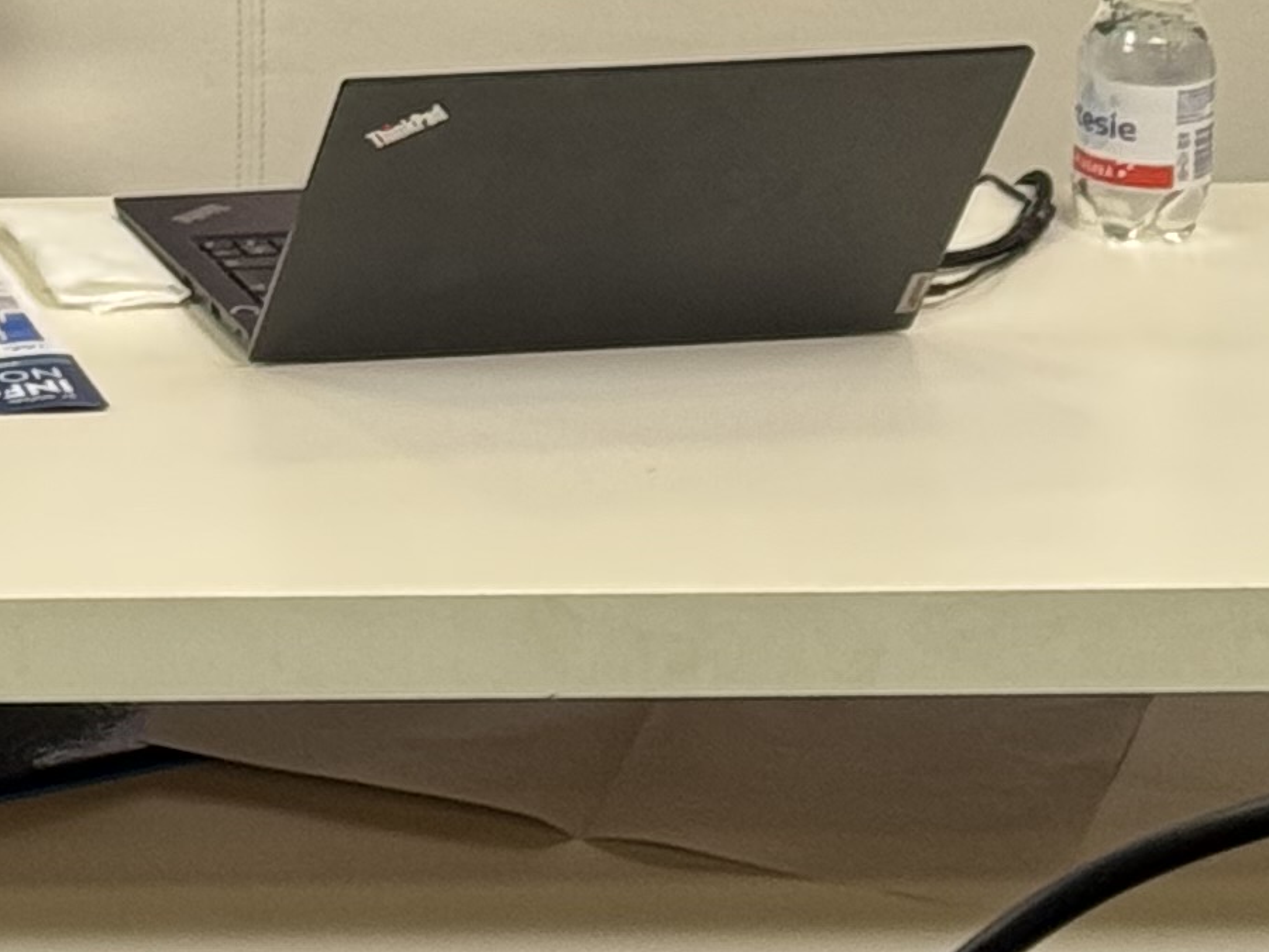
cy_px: -694
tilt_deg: -13.7
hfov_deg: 8.7
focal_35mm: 215
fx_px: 7882
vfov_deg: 6.8
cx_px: -1355
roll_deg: +0.9
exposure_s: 1/50
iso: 80
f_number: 1.78
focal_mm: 6.76
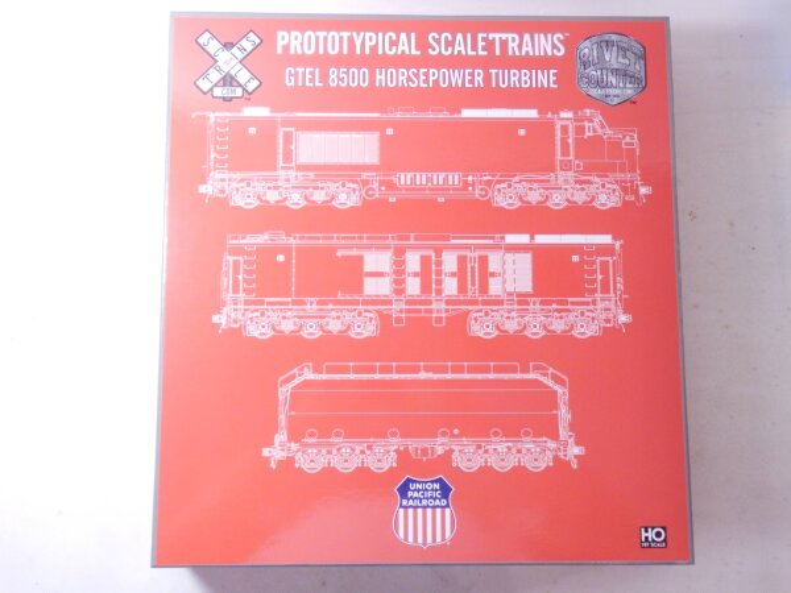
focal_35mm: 33
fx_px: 754
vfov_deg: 42.9
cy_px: 296
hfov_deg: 55.4
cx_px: 396
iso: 500
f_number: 3.4
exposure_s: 1/125
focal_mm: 6
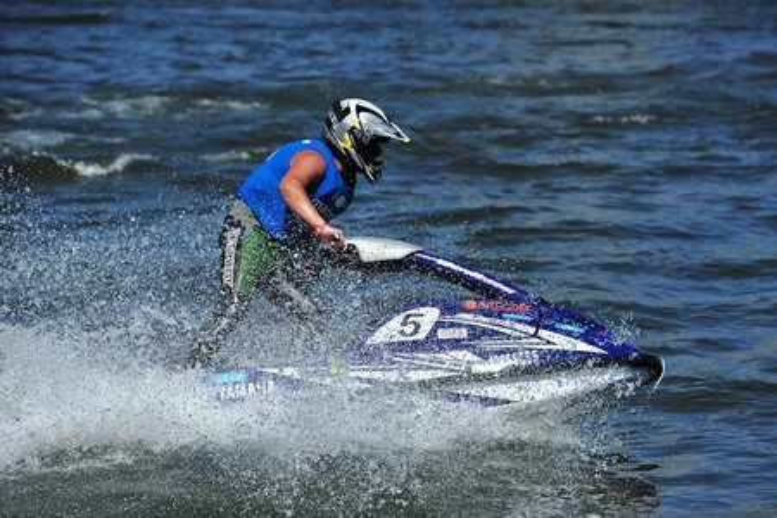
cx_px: 388
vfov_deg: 10.2
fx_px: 2914
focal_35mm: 135
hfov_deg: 15.2
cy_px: 259
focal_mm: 135
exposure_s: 1/2000
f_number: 5.6
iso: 200
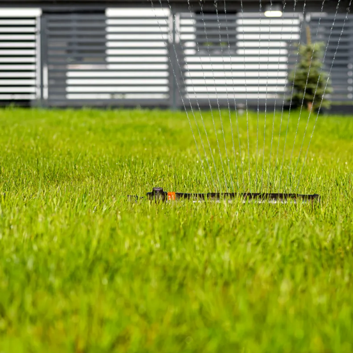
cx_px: 231
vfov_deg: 13.6
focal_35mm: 128
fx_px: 1477
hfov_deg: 13.6
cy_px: 176
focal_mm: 100
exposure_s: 1/1250
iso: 100
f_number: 5.6
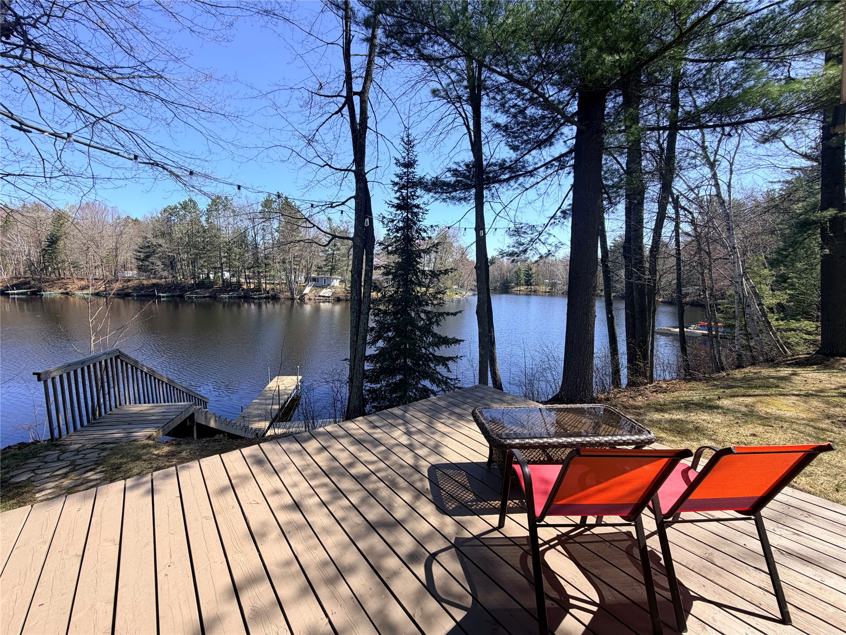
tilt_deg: -6.1
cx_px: 423
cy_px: 318
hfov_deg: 102.1
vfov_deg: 85.7
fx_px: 342
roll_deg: -0.7
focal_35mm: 14
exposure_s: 1/672
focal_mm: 2.22
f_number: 2.2
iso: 40
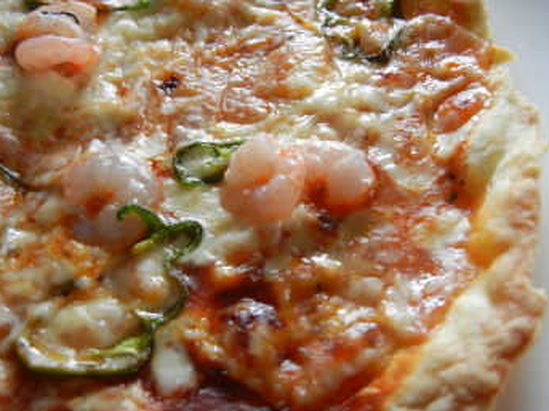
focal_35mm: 35
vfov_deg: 40.7
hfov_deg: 52.6
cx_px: 266
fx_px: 555
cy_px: 202
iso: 400
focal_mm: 5.4
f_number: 3.5
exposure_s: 1/13.1
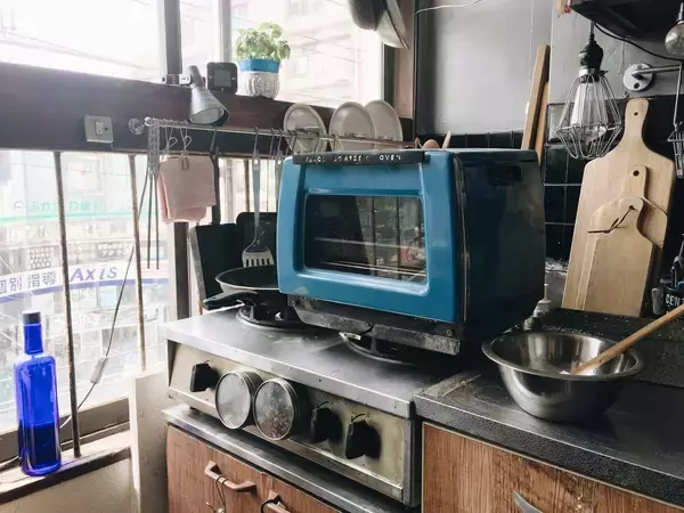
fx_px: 573
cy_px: 256
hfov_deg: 61.7
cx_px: 342
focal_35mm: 29
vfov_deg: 48.2
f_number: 2.2
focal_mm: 4.15
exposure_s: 1/120
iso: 25
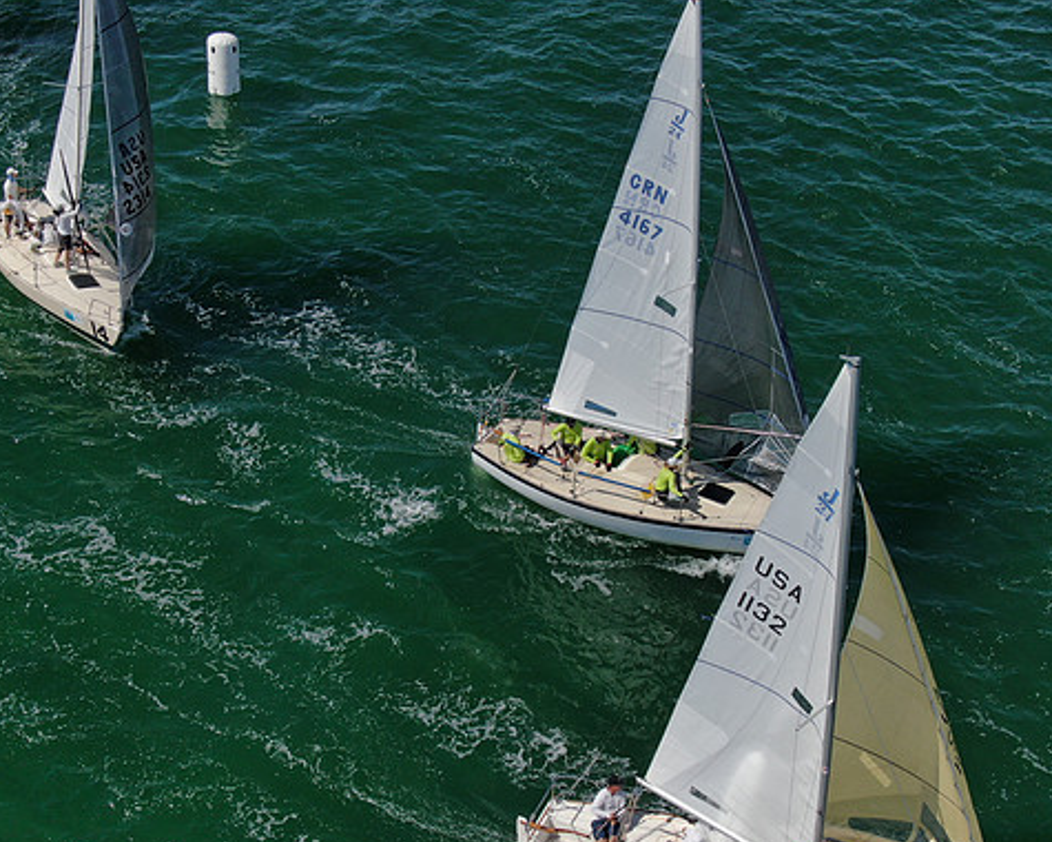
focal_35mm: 56
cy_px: 469
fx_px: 1744
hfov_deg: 33.5
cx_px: 421
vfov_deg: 27.1
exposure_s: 1/1600
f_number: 3.8
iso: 100
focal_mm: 8.42
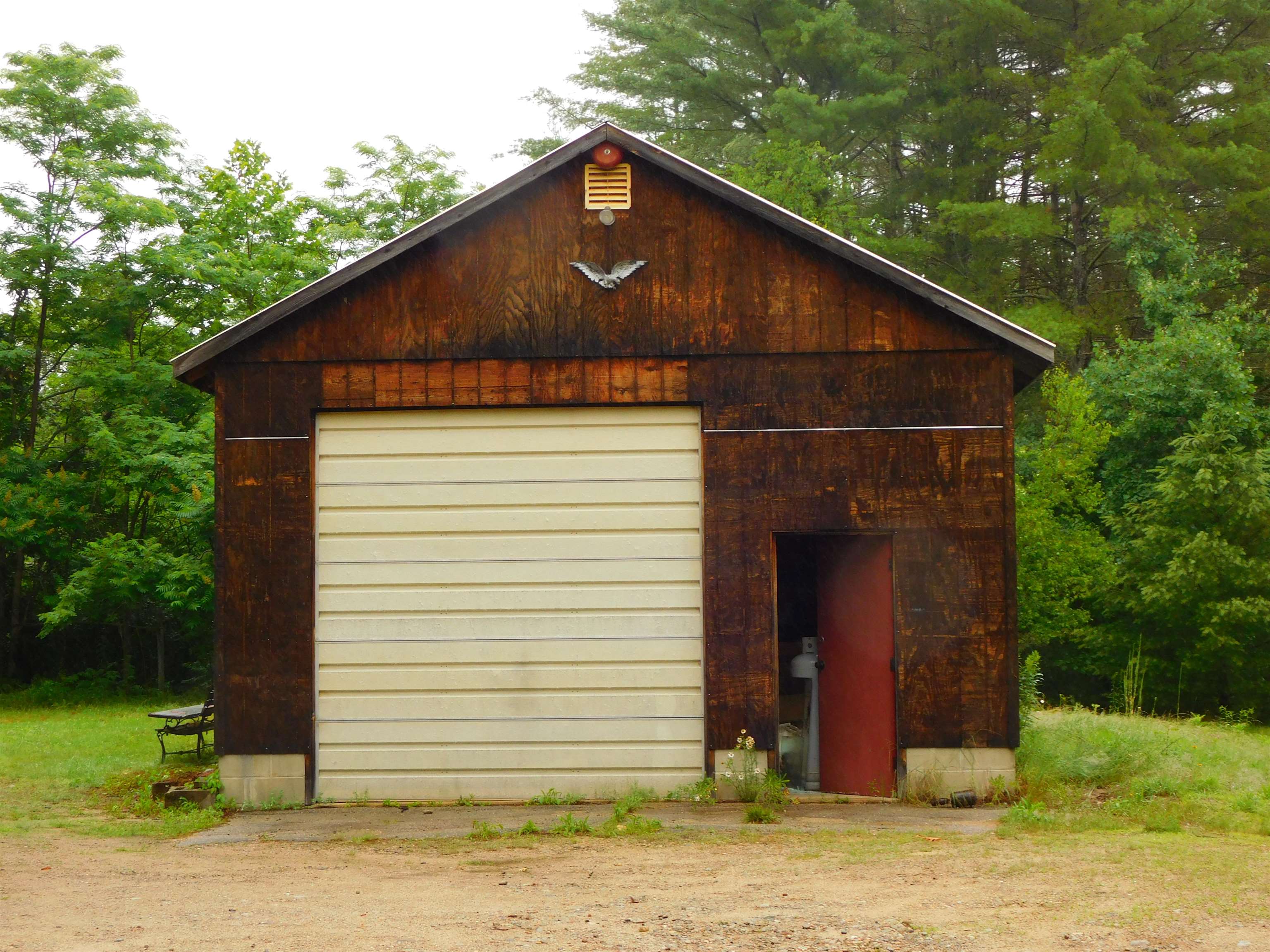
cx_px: 635
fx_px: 2421
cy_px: 476
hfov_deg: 29.4
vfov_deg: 22.3
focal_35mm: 66
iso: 125
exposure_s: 1/125
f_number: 4.2
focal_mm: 11.7
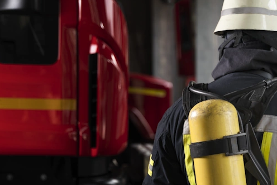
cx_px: 196
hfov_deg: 16.9
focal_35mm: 121
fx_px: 931
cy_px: 162
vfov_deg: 11.3
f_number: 2.8
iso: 100
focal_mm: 60
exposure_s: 1/200
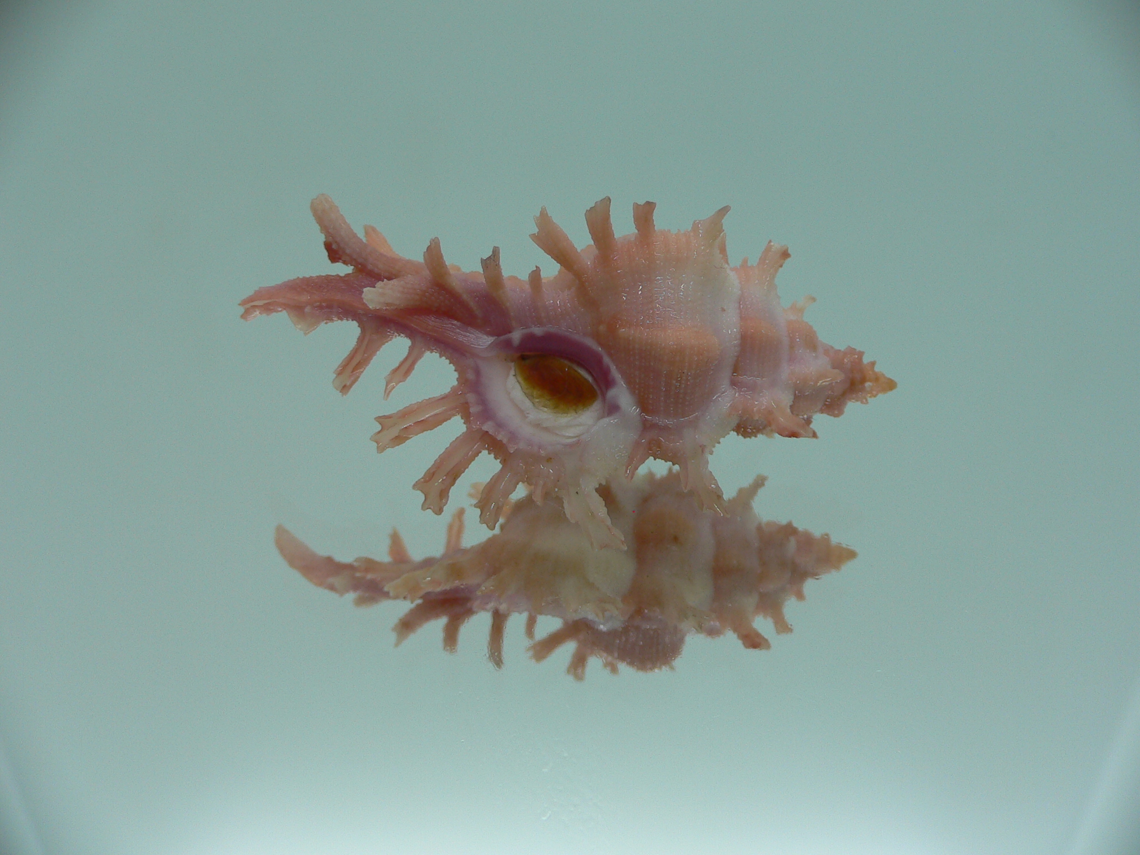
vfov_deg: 40.7
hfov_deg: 52.6
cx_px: 570
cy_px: 428
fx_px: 1153
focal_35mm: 35
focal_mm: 4.6
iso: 80
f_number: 2.8
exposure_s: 1/60
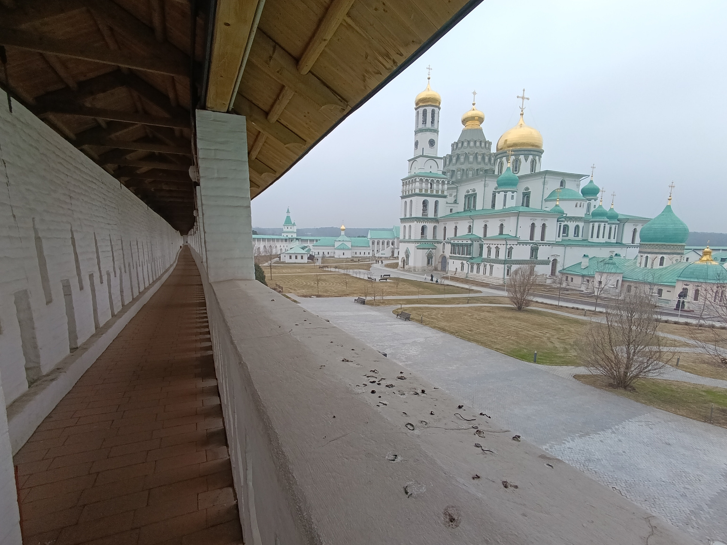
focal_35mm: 17
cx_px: 369
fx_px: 357
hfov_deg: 91.0
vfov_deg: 74.7
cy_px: 285
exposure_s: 1/117
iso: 50
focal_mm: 1.65
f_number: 2.2
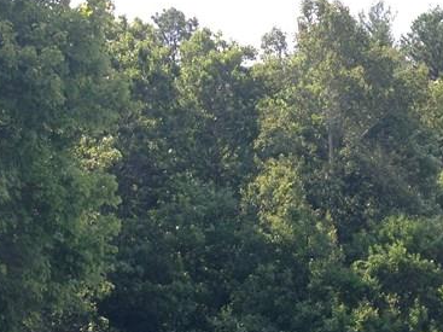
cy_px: 427
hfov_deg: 21.3
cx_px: 196
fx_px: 1177
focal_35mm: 92
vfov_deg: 15.3
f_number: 2.4
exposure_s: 1/507
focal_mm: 4.12
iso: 50
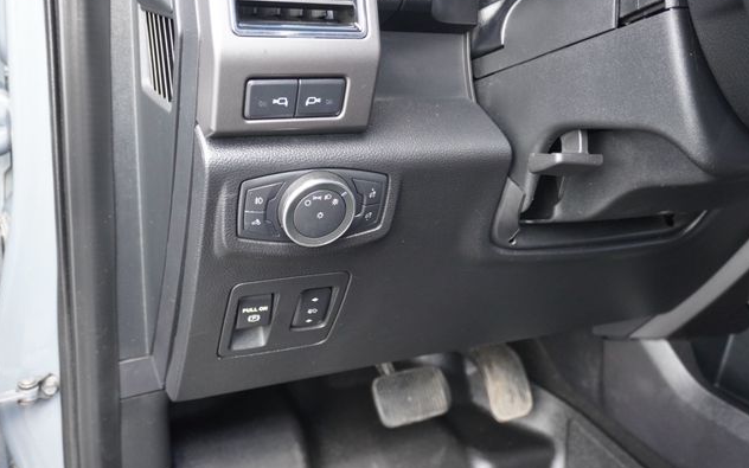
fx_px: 664
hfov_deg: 58.9
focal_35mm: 33
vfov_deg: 38.8
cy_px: 236
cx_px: 376
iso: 2000
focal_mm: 21
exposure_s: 1/160
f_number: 4
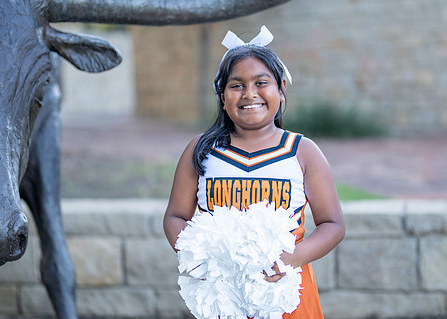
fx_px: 965
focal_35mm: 76
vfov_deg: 18.8
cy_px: 162
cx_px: 236
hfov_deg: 26.1
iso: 250
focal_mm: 50
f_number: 1.2
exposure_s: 1/1000
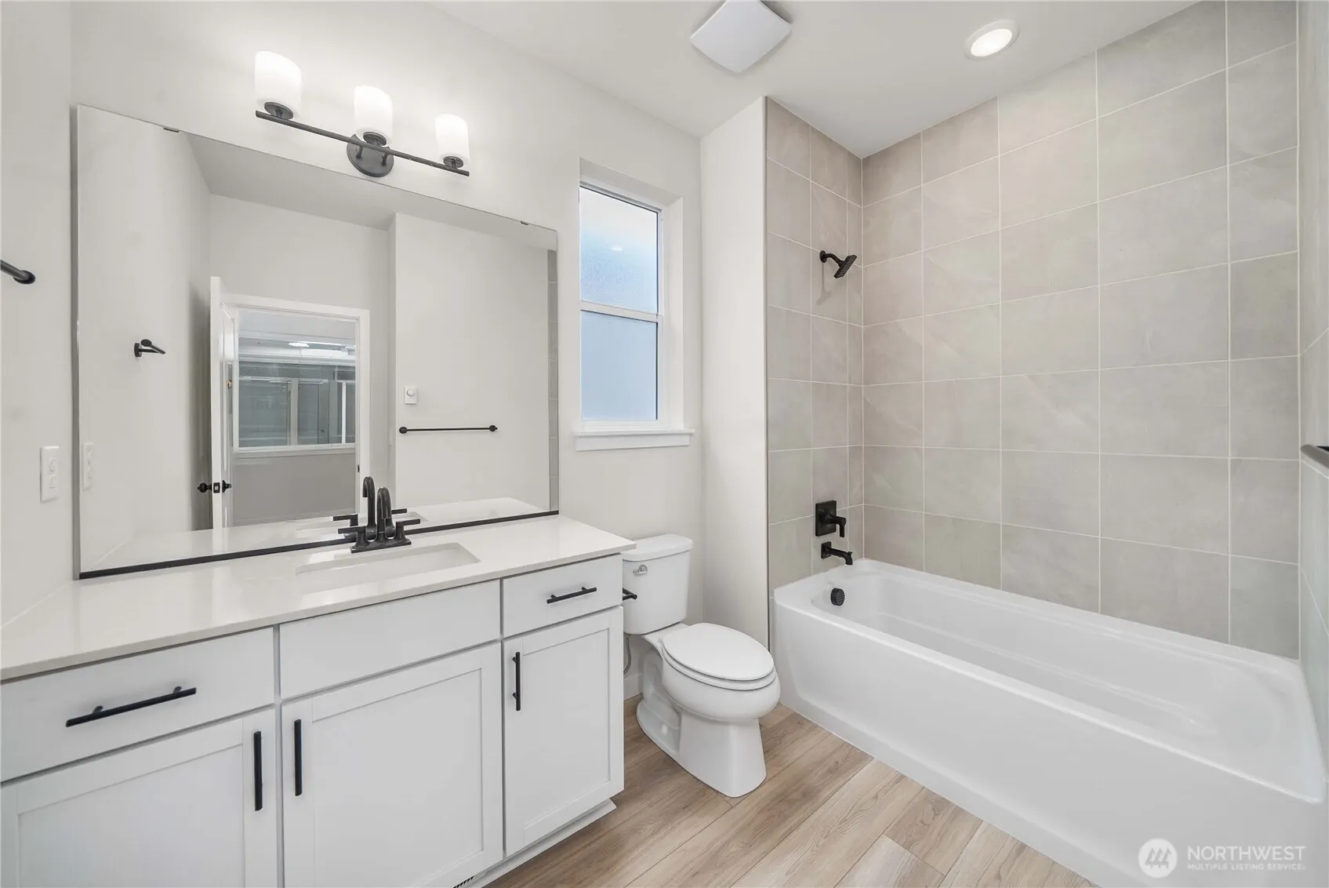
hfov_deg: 112.6
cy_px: 444
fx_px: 443
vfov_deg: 90.1
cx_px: 664
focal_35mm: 12
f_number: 7.1
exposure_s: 1/15
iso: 1000
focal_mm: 12
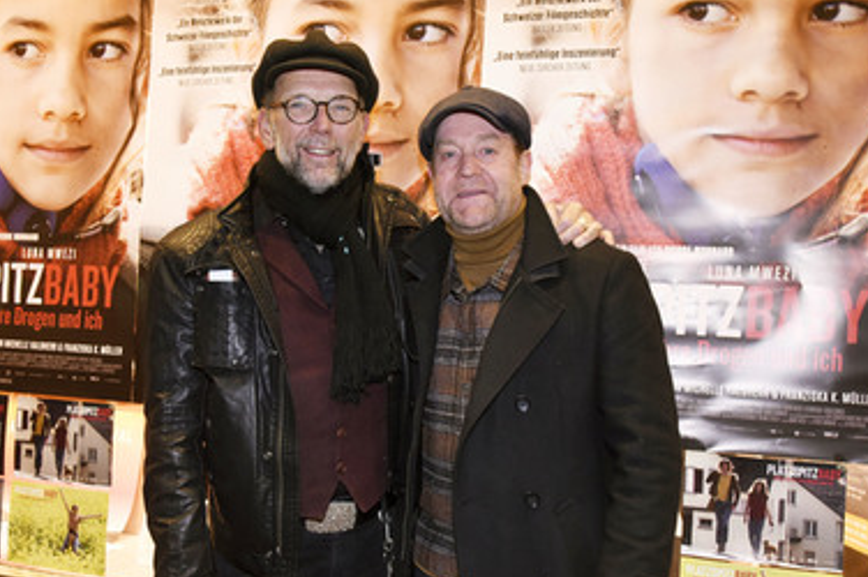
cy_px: 342
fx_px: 867
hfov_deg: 53.1
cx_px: 387
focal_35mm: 36
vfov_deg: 36.7
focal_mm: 30
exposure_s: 1/60
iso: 2500
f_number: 6.3
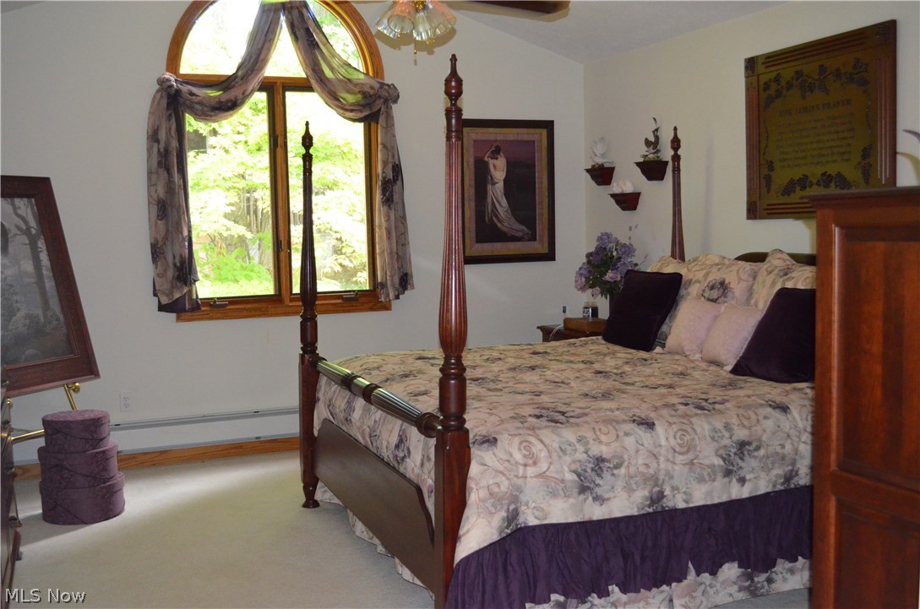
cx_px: 460
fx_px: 994
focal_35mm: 39
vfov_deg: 34.1
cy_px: 304
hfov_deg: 49.6
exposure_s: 1/60
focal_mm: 26
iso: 3200
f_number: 4.2
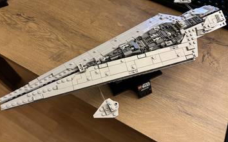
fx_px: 174
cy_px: 66
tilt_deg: -57.2
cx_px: 113
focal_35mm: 28
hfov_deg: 66.5
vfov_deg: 44.5
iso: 500
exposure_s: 1/50
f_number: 1.6
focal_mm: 5.96
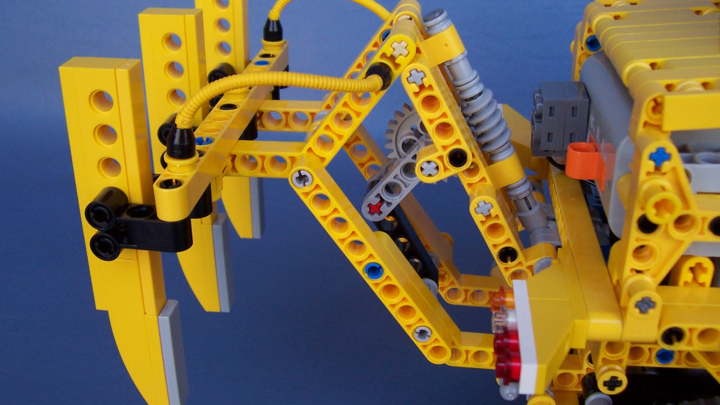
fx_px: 783
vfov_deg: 29.0
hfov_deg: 49.4
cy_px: 185
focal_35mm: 41
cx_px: 360
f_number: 2.8
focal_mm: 5.6
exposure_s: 1/125
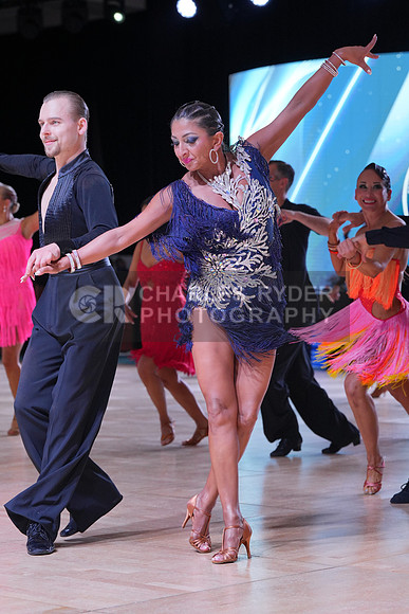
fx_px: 1737
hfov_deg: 13.4
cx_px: 204
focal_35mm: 102
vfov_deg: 20.0
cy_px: 307
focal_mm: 102
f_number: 5.6
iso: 2000
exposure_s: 1/400
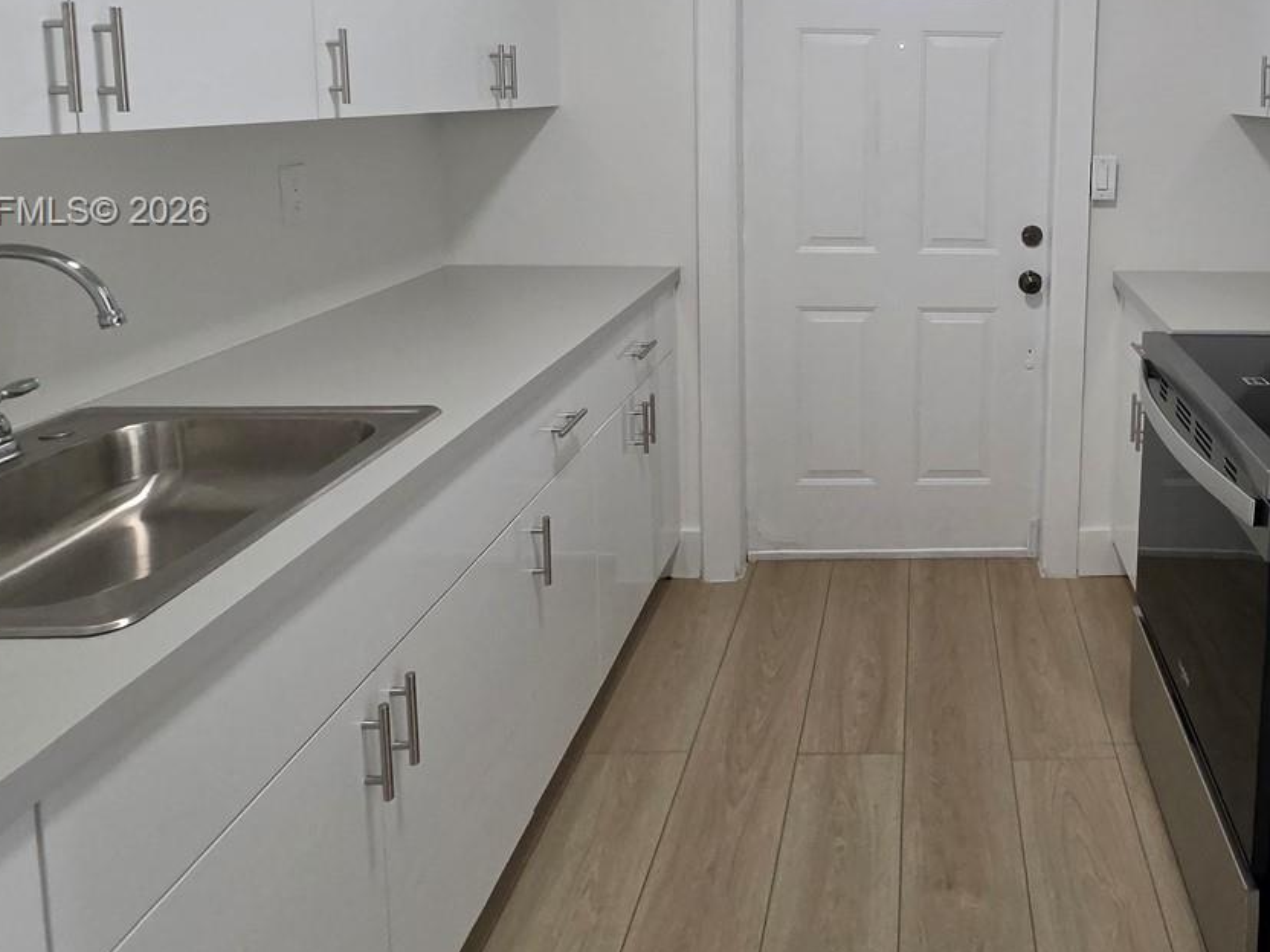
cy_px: 214
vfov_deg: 52.0
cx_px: 954
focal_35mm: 25
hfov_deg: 65.1
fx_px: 917
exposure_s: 1/120
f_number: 2.2
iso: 400
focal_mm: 1.7
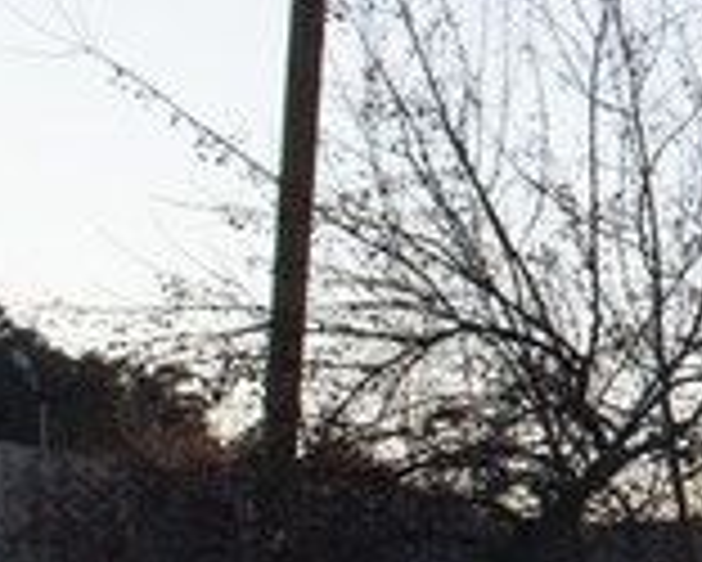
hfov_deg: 10.0
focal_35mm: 177
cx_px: 1472
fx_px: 3680
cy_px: 112
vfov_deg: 8.7
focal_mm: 28
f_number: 11
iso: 100
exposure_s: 1/80
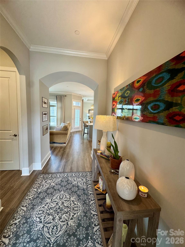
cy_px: 124
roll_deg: -1.9
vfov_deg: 102.1
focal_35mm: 14
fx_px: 100
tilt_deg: -5.1
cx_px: 92
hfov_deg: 85.7
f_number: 2.2
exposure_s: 1/120
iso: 200
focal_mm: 2.22
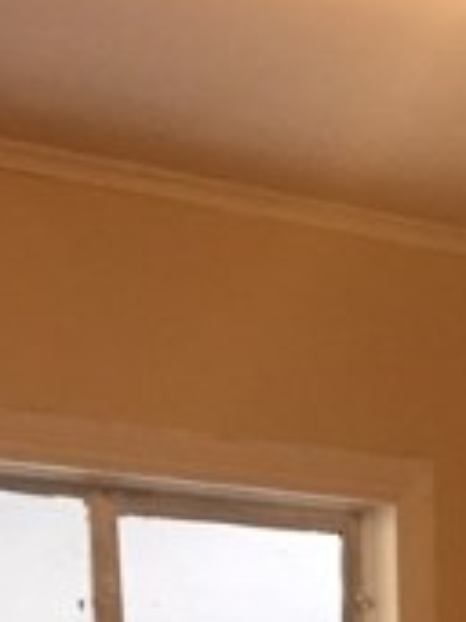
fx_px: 2336
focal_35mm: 130
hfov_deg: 11.0
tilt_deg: -13.5
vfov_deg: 12.7
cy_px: 1364
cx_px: 666
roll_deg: -0.2
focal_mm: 4.15
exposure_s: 1/30
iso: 125
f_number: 2.2
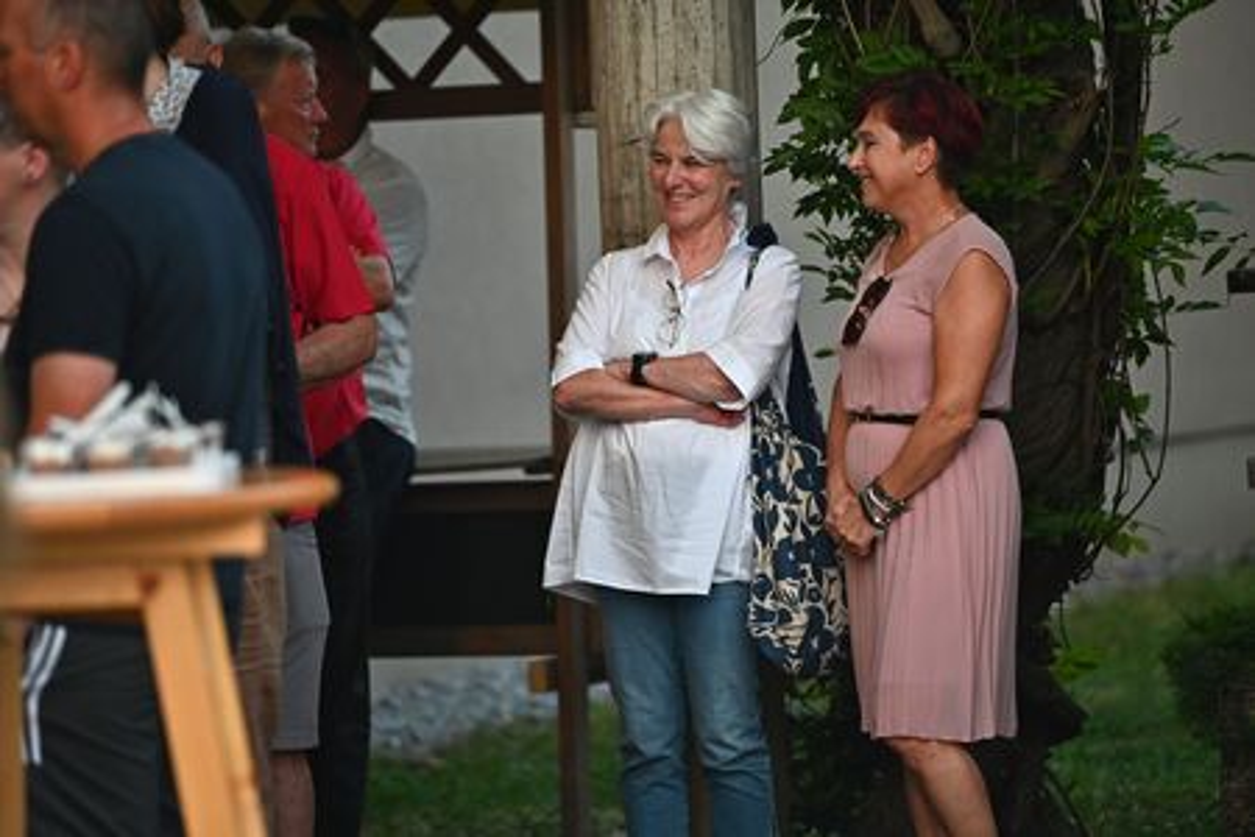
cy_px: 418
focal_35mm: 200
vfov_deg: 6.9
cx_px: 628
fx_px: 6972
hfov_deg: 10.3
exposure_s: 1/500
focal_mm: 200
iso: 1000
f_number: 3.2
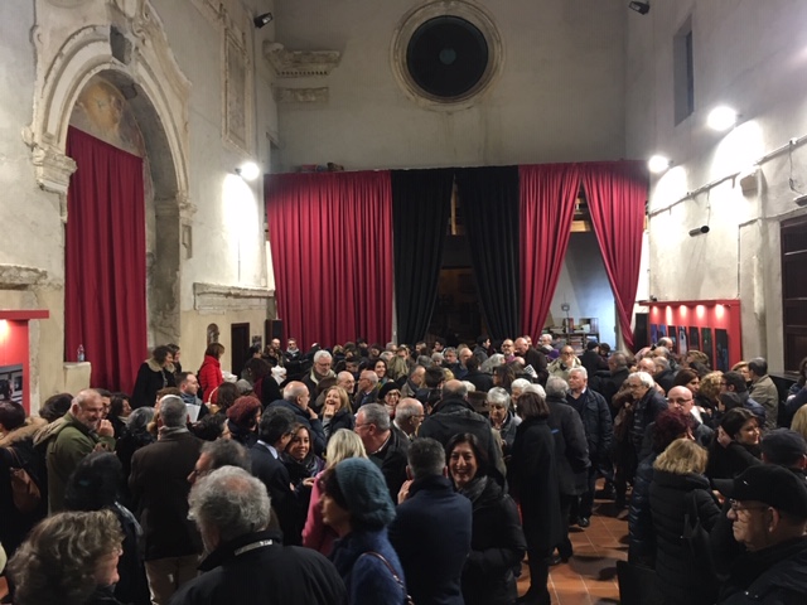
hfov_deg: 61.7
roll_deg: +0.1
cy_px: 302
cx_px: 404
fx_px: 676
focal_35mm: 29
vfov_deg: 48.2
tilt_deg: +2.4
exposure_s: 1/33
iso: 200
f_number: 2.2
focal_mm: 4.15
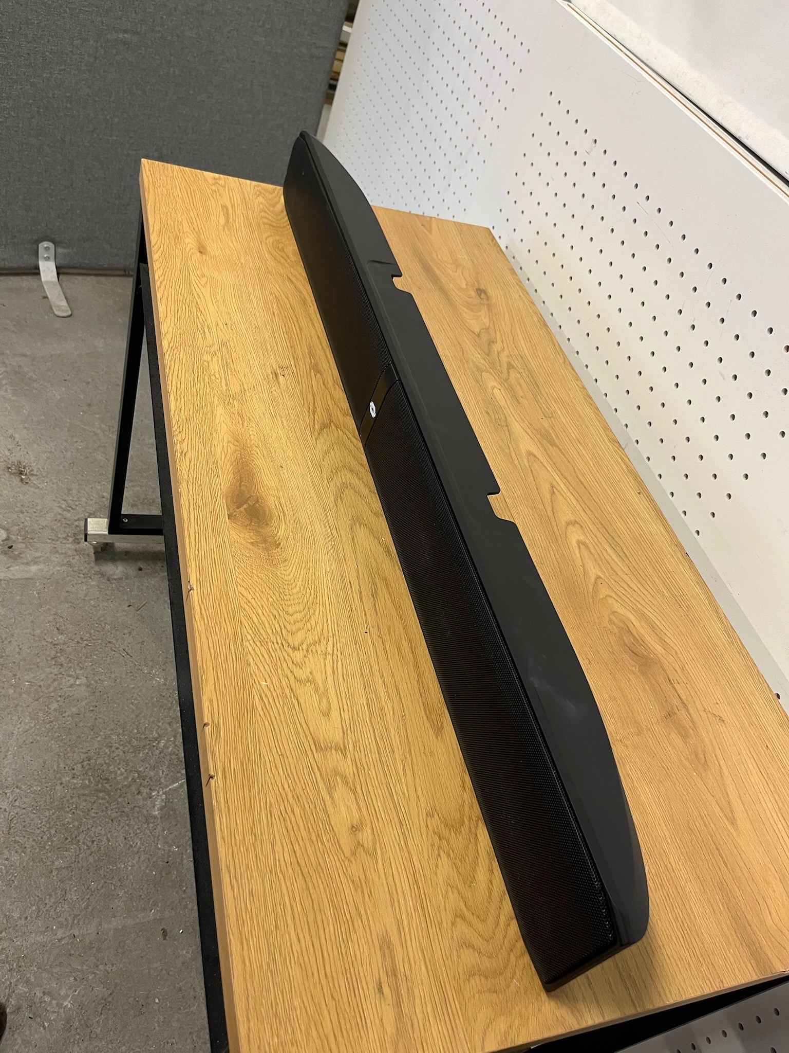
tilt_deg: -43.1
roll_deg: -26.0
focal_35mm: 26
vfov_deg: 67.3
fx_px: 790
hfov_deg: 53.1
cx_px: 394
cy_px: 526
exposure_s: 1/50
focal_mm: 5.1
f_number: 1.6
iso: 125
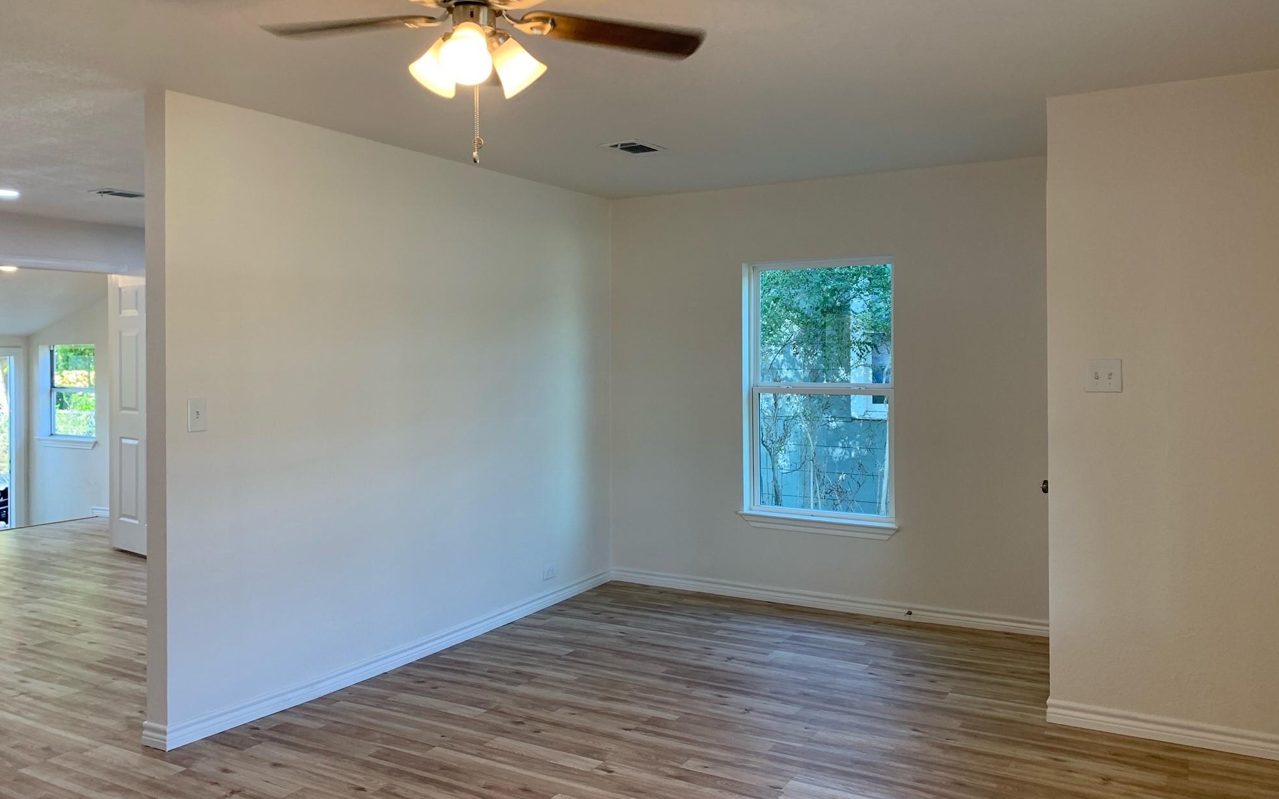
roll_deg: +0.7
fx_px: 976
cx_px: 632
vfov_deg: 44.5
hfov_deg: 66.5
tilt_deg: +0.0
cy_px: 366
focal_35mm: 28
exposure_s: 1/60
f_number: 1.8
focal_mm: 4.25
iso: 50
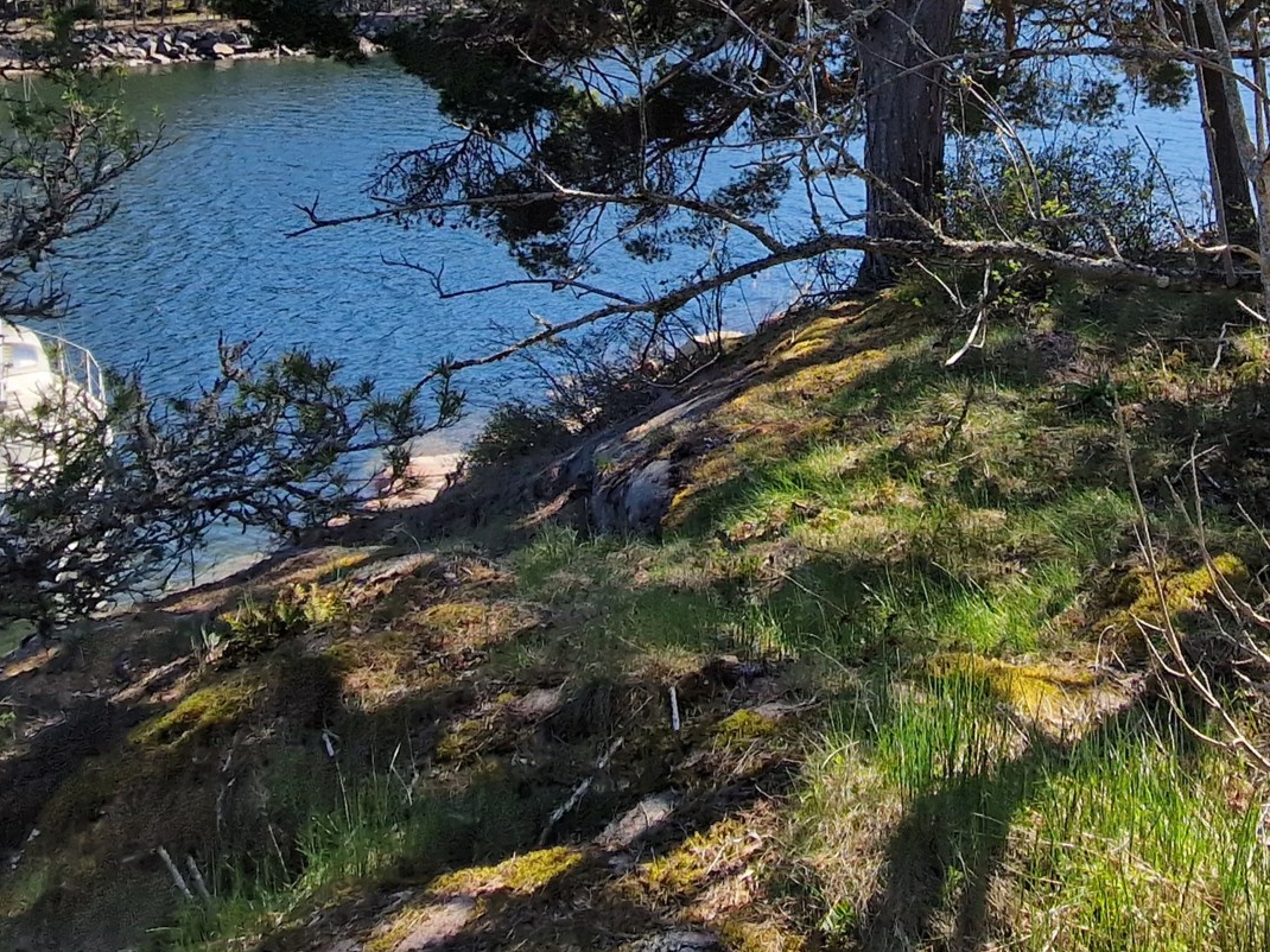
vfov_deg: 36.2
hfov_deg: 51.6
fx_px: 1284
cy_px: -24
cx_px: 852
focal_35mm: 35
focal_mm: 2.2
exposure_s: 1/1300
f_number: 2.2
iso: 50
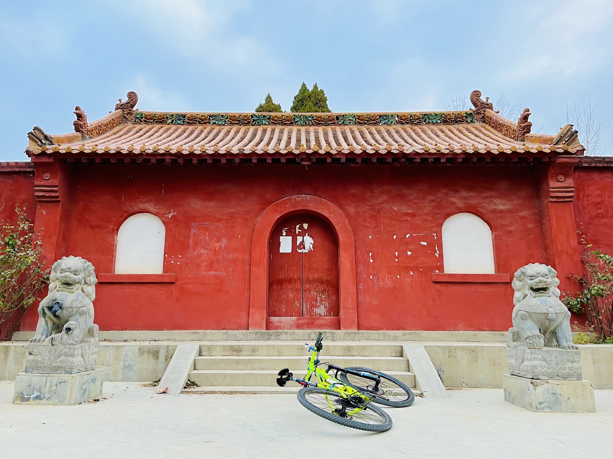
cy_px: 230
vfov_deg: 53.1
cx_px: 306
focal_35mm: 26
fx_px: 460
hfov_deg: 67.3
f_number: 1.6
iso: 200
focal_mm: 5.1
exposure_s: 1/60
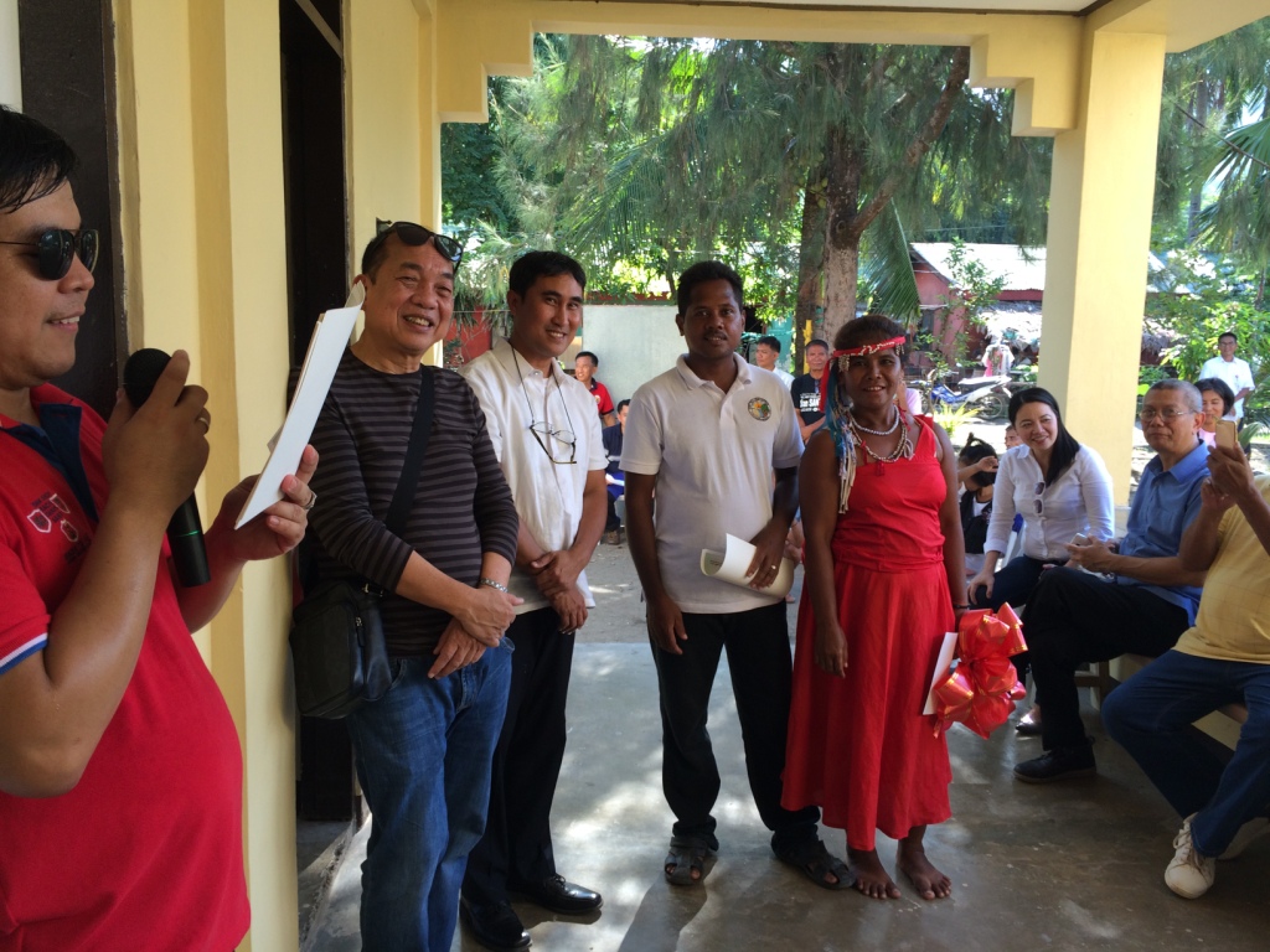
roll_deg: -2.3
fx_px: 1064
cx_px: 635
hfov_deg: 61.7
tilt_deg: -7.9
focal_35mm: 29
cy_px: 476
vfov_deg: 48.2
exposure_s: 1/123
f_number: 2.2
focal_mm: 4.15
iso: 32
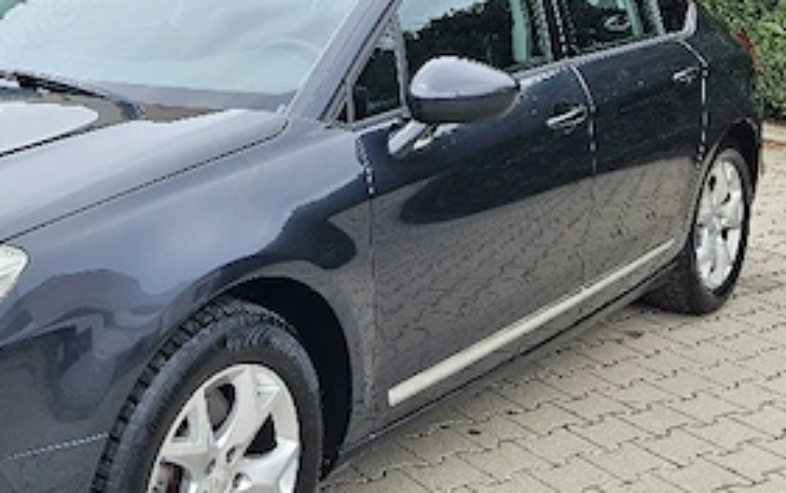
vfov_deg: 24.4
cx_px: 120
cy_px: 76
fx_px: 1115
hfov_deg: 37.0
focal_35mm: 52
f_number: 1.8
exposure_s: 1/312
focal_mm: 5.4
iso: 25
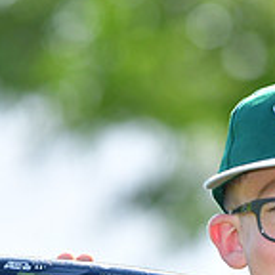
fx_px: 7161
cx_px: 307
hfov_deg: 2.2
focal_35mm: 797
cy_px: 358
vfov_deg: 2.2
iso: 400
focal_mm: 155
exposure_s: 1/1250
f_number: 4
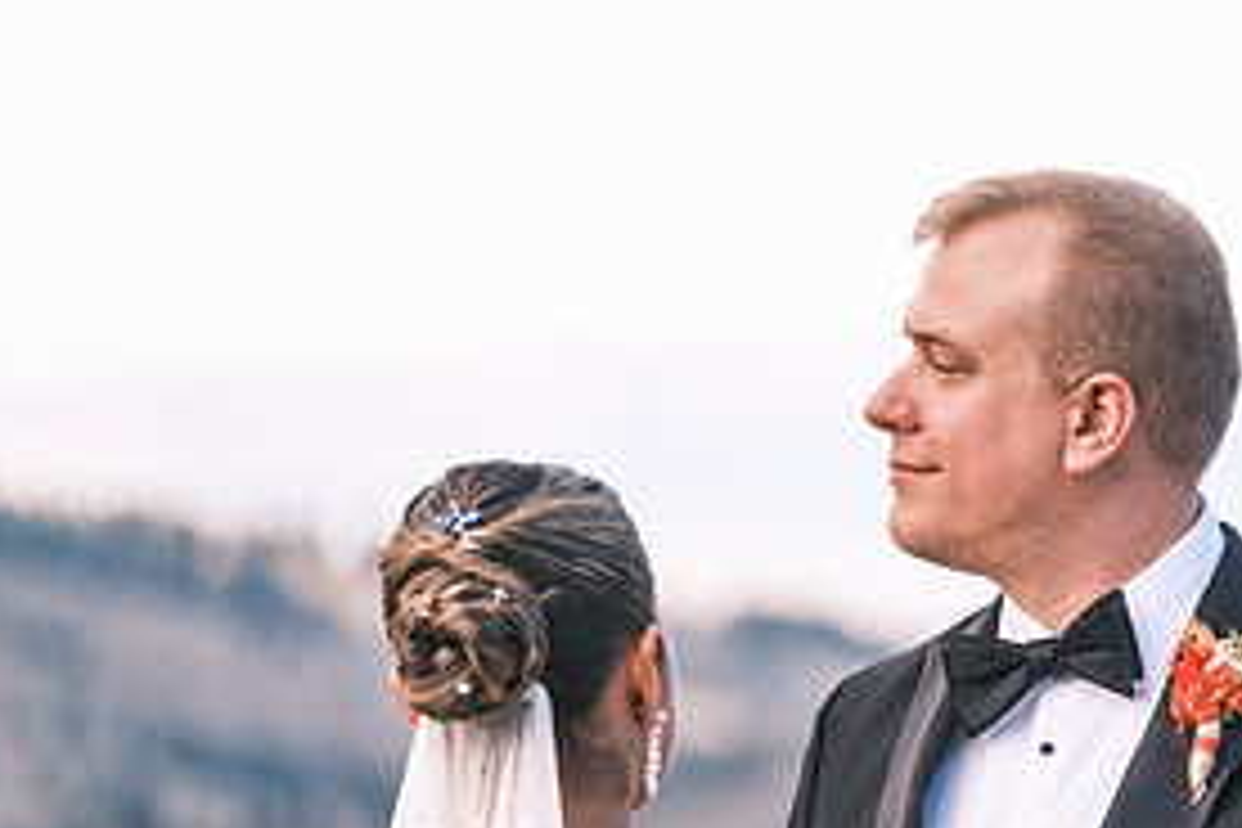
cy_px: 493
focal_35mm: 442
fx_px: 15248
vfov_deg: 3.1
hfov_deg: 4.7
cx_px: 1210
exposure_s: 1/2500
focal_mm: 140
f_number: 2.8
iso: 400
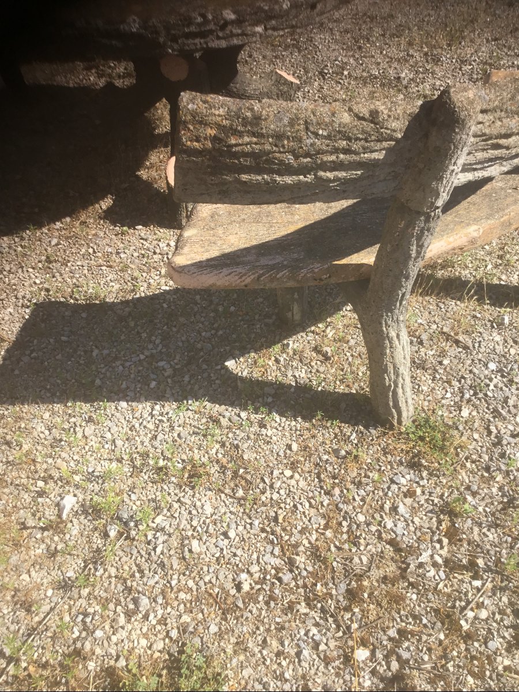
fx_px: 620
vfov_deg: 58.4
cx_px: 260
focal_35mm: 31
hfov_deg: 45.4
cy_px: 346
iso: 25
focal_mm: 3.3
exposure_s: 1/776
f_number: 2.4
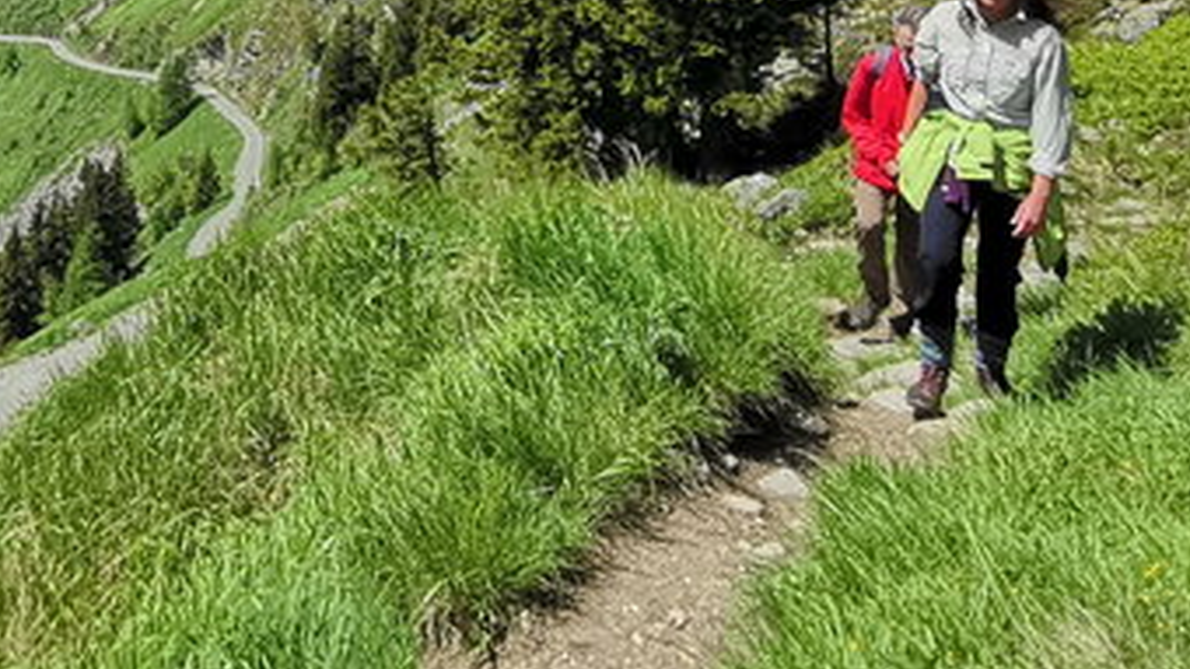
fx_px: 1546
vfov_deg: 21.1
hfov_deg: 40.8
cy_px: -296
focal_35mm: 49
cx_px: 284
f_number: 2.4
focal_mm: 1.78
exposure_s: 1/2551
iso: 50
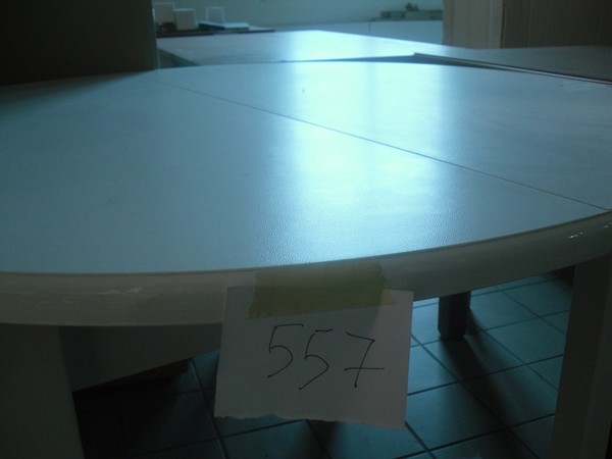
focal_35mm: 35
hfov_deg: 52.6
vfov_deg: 40.7
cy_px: 230
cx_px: 306
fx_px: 619
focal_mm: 6.3
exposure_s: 1/22
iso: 200
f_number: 3
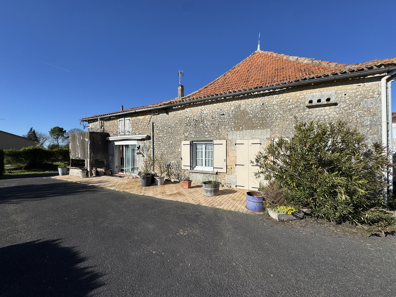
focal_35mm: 14
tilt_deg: +0.3
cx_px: 198
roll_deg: +0.1
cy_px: 148
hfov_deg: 102.1
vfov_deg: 85.7
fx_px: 160
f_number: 2.2
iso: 50
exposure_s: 1/3906
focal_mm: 2.22
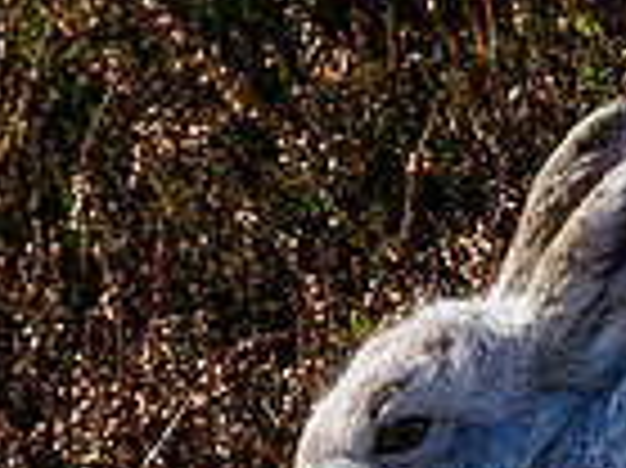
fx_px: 63348
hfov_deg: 0.6
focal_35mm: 3506
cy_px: 578
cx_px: 360
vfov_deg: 0.4
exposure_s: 1/500
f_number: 6.3
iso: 200
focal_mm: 420
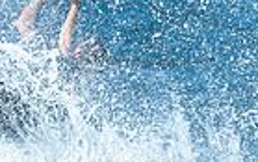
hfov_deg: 1.3
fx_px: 11656
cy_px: 143
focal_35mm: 1657
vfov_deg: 0.8
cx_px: 56
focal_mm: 390
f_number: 6
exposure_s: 1/1000
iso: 280
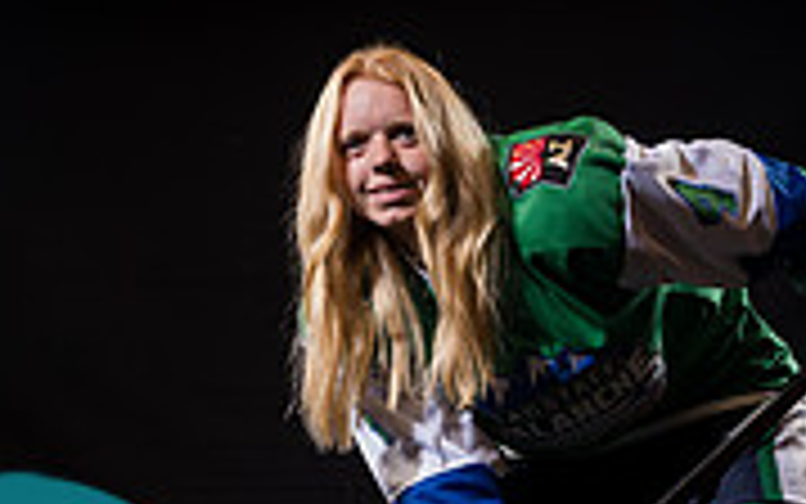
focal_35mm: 92
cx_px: 451
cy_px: 578
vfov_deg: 13.9
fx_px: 2022
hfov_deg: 22.5
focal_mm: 24
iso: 80
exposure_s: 1/160
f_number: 3.2
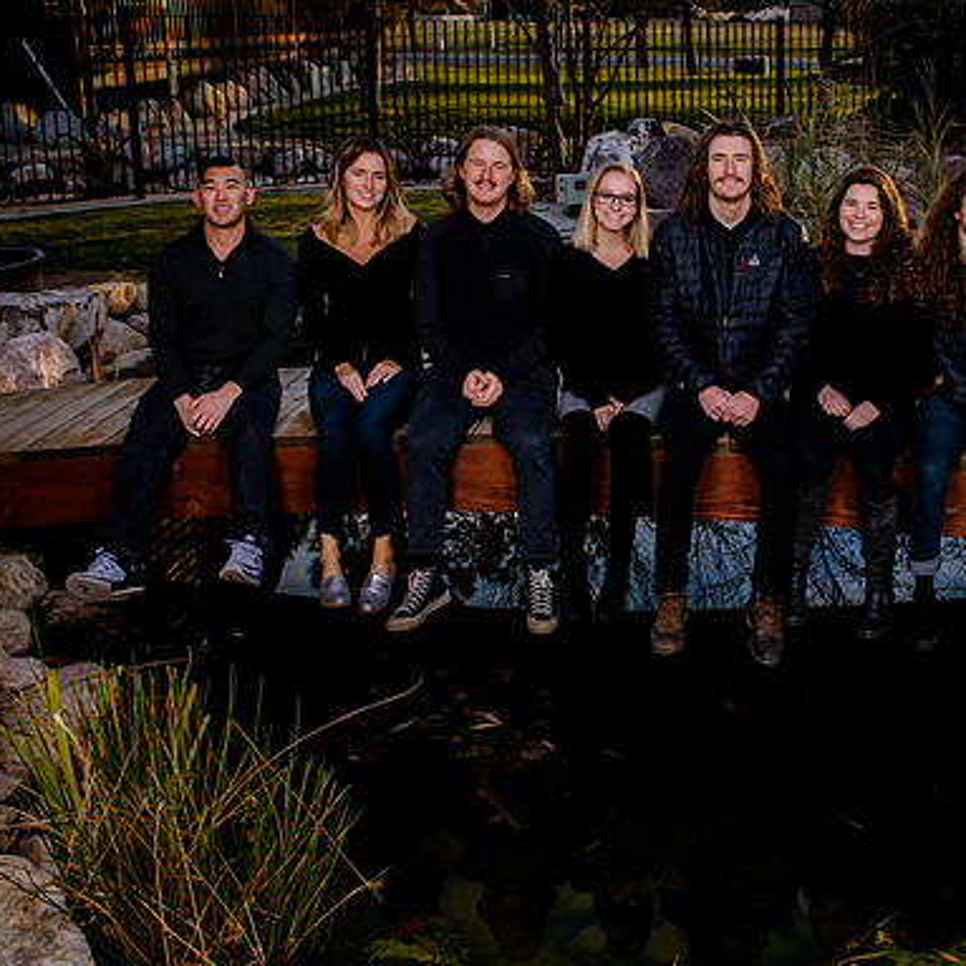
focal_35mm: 44
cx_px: 717
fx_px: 1389
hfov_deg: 37.5
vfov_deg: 38.1
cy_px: 372
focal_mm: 26
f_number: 8
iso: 200
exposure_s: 1/160
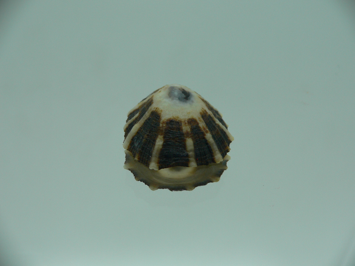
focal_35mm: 35
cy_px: 133
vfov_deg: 40.7
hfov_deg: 52.6
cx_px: 178
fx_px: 359
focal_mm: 4.6
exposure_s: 1/60
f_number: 2.8
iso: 80
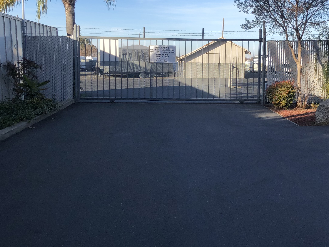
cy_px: 100
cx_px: 197
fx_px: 494
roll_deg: -0.6
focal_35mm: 52
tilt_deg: -2.9
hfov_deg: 36.7
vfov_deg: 28.0
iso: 20
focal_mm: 4
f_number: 1.8
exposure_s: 1/941
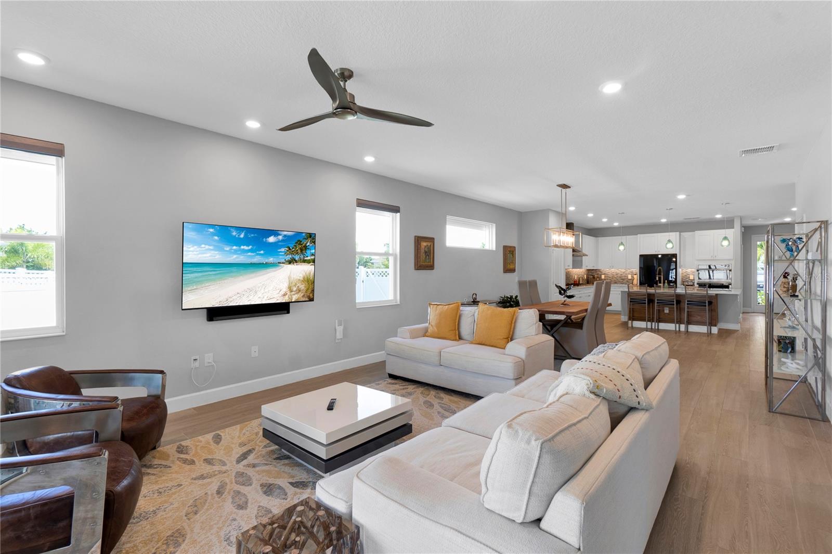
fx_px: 346
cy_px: 277
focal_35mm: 15
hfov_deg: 100.4
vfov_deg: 77.3
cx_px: 416
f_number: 8
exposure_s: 1/8
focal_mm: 10
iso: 100
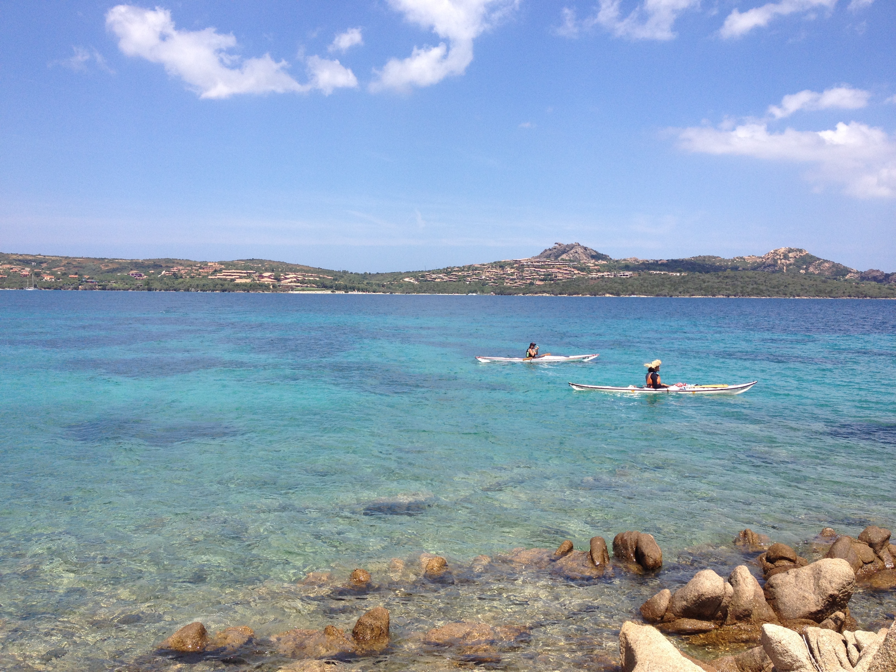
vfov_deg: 40.7
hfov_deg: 52.6
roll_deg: -0.3
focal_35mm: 35
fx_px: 906
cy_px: 336
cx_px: 448
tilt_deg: -5.7
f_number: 2.4
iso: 50
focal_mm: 4.28
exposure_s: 1/1905
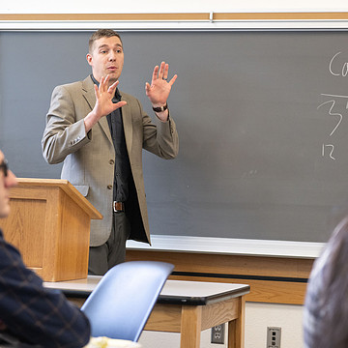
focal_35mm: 96
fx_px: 1092
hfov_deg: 18.1
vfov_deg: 18.1
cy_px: 164
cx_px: 226
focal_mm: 70
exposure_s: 1/200
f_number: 2.8
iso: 1250
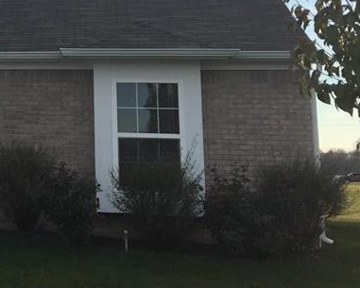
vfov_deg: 19.7
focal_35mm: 76
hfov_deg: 22.4
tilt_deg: +8.3
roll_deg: -0.9
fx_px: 810
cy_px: 19
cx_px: -110
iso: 32
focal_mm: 4.15
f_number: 2.2
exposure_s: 1/1199
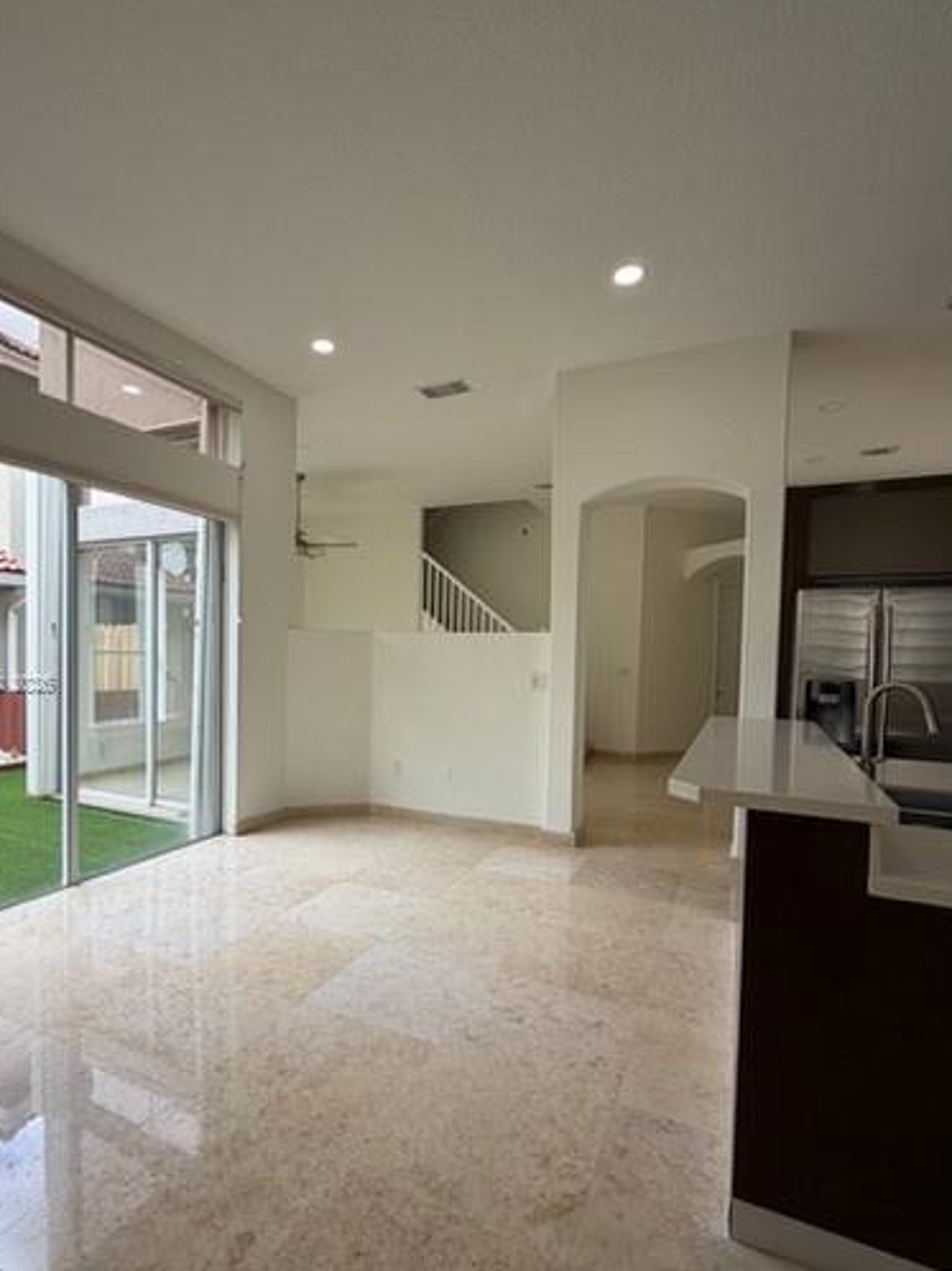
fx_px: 661
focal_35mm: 18
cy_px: 684
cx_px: 411
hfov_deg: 71.2
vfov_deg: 87.6
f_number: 2.2
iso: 40
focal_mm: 2.22
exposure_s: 1/167
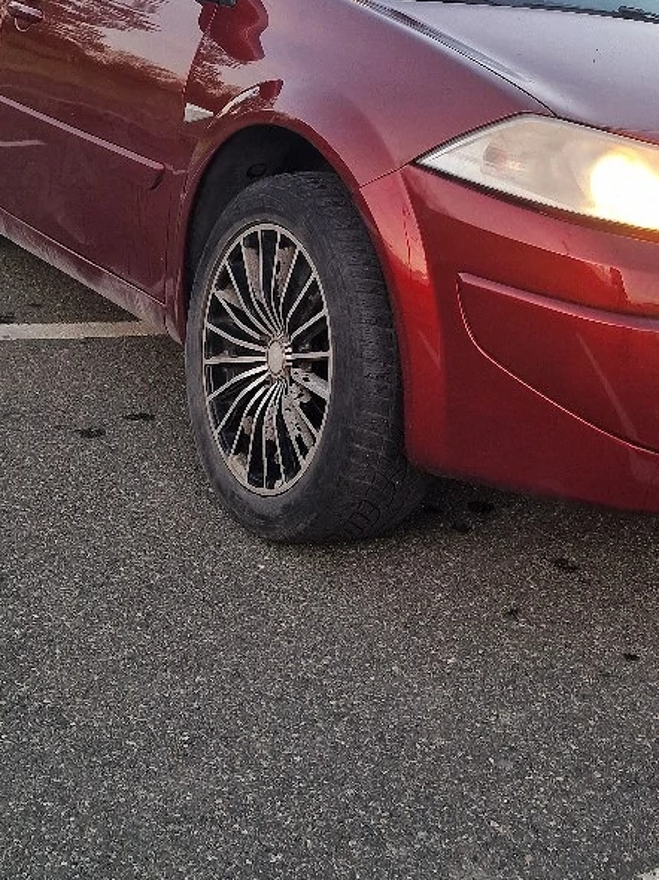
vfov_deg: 36.3
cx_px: 507
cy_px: 266
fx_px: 1321
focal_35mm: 52
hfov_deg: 27.6
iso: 100
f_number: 1.8
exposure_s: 1/182
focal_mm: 6.4
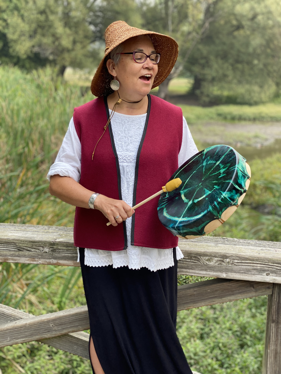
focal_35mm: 52
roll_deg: -2.9
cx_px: 140
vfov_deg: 36.8
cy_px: 187
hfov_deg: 28.0
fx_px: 563
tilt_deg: -11.5
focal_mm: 6
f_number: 2
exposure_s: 1/122
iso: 25
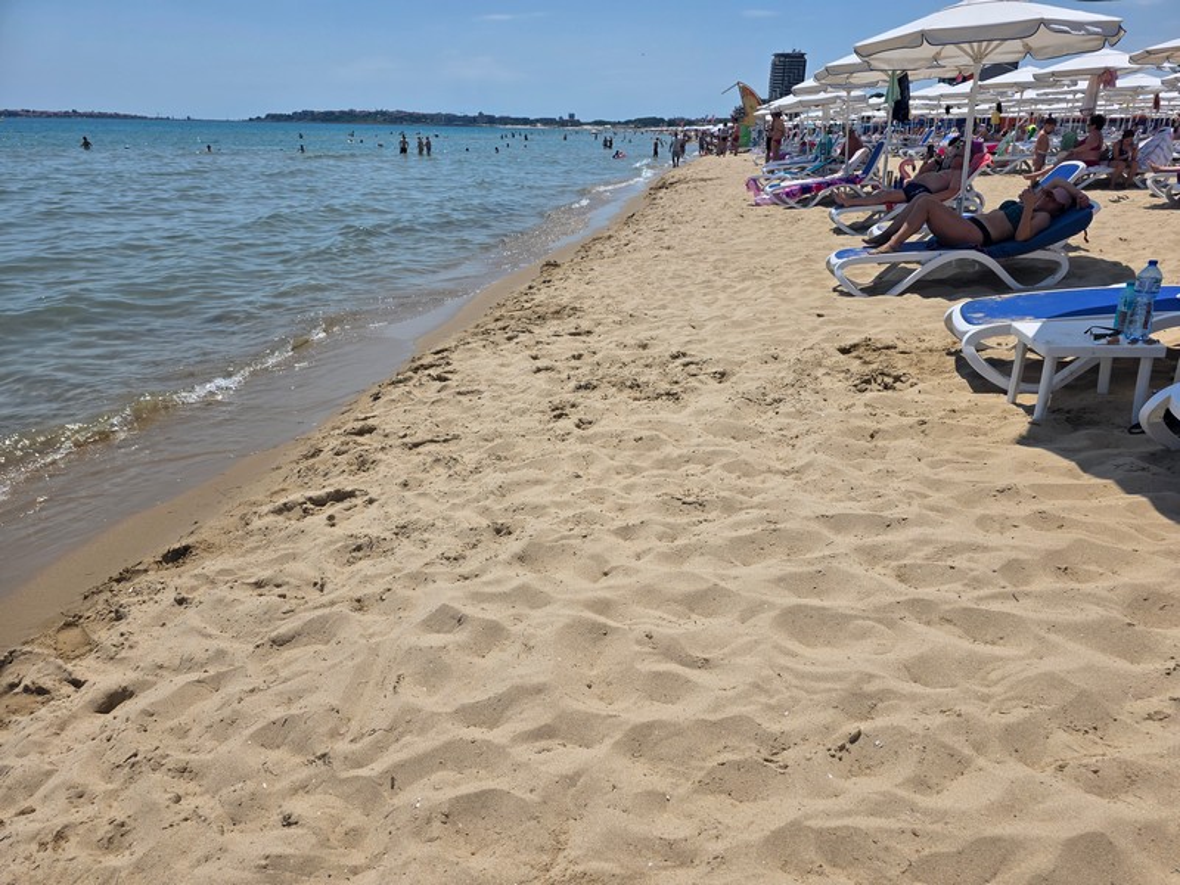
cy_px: 442
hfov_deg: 73.9
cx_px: 590
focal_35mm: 23
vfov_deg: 58.9
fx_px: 784
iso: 50
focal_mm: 6.3
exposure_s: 1/7944
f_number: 1.7
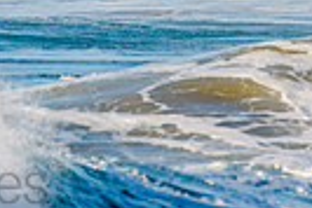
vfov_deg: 0.6
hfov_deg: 0.9
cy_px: -204
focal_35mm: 2180
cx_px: -134
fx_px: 18914
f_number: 5.6
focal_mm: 500
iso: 200
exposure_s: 1/1600
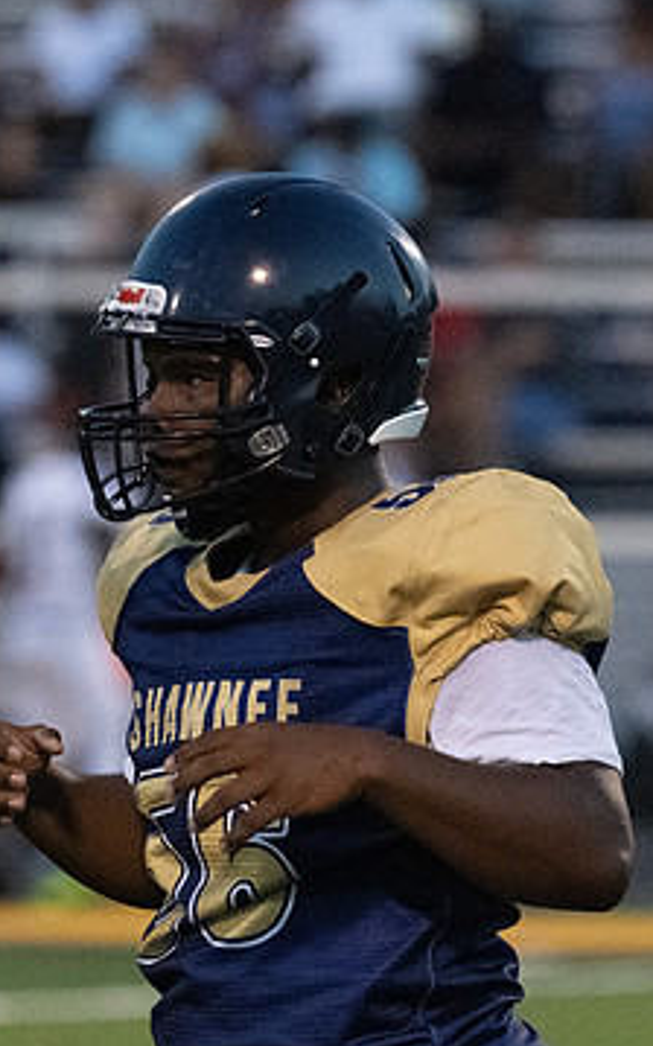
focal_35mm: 723
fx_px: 20612
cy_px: 448
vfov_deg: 2.9
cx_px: 71
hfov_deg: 1.8
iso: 18000
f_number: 5
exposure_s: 1/1250
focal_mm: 300
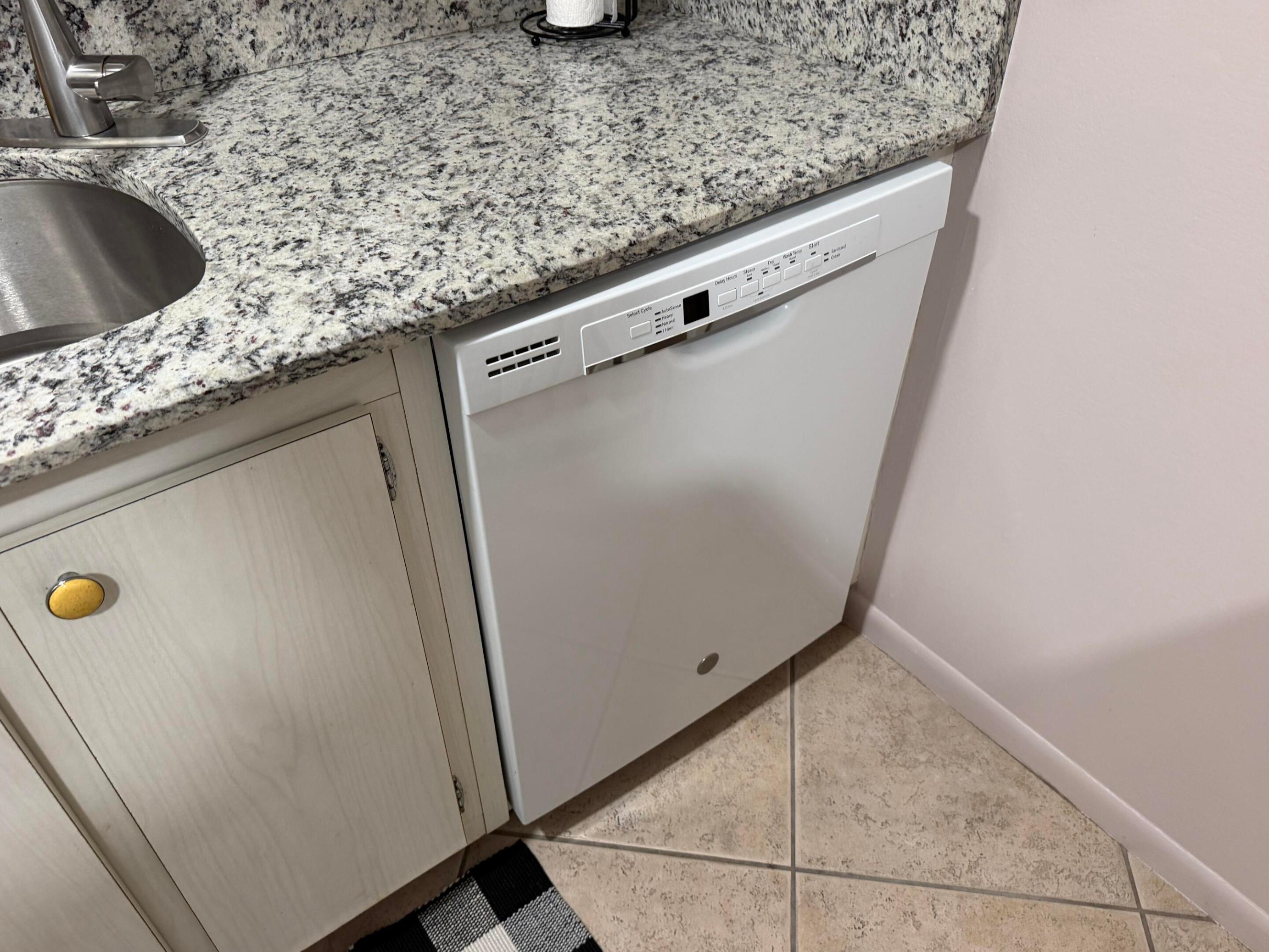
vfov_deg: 54.9
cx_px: 626
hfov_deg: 69.4
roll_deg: -0.3
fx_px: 917
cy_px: 476
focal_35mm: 25
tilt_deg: -38.8
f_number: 1.78
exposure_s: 1/60
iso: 250
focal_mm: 6.76
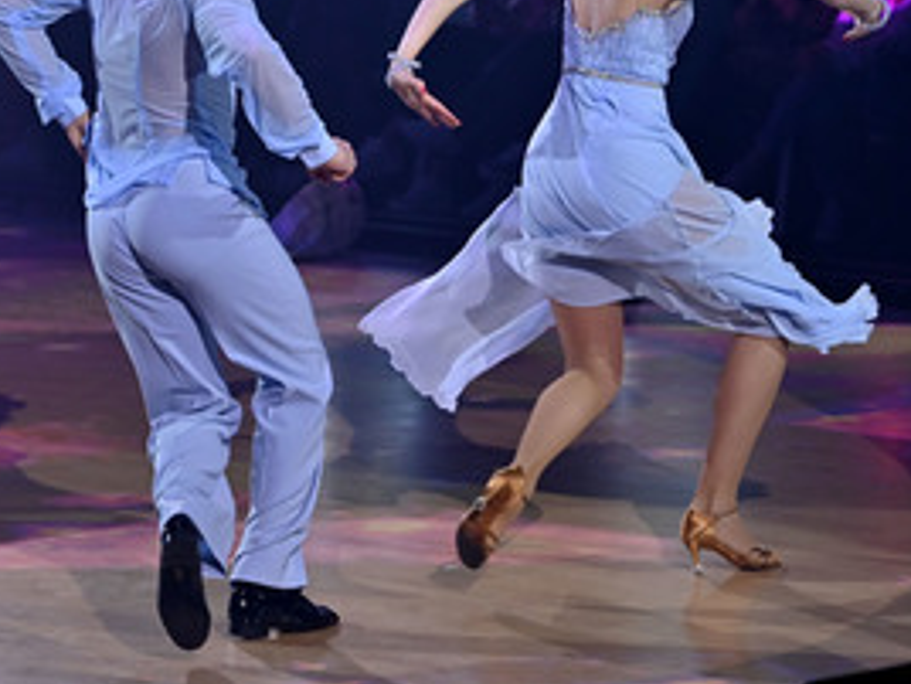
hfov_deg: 14.2
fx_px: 3658
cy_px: 184
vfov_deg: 10.7
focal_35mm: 139
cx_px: 495
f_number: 4
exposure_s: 1/640
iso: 1250
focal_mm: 86
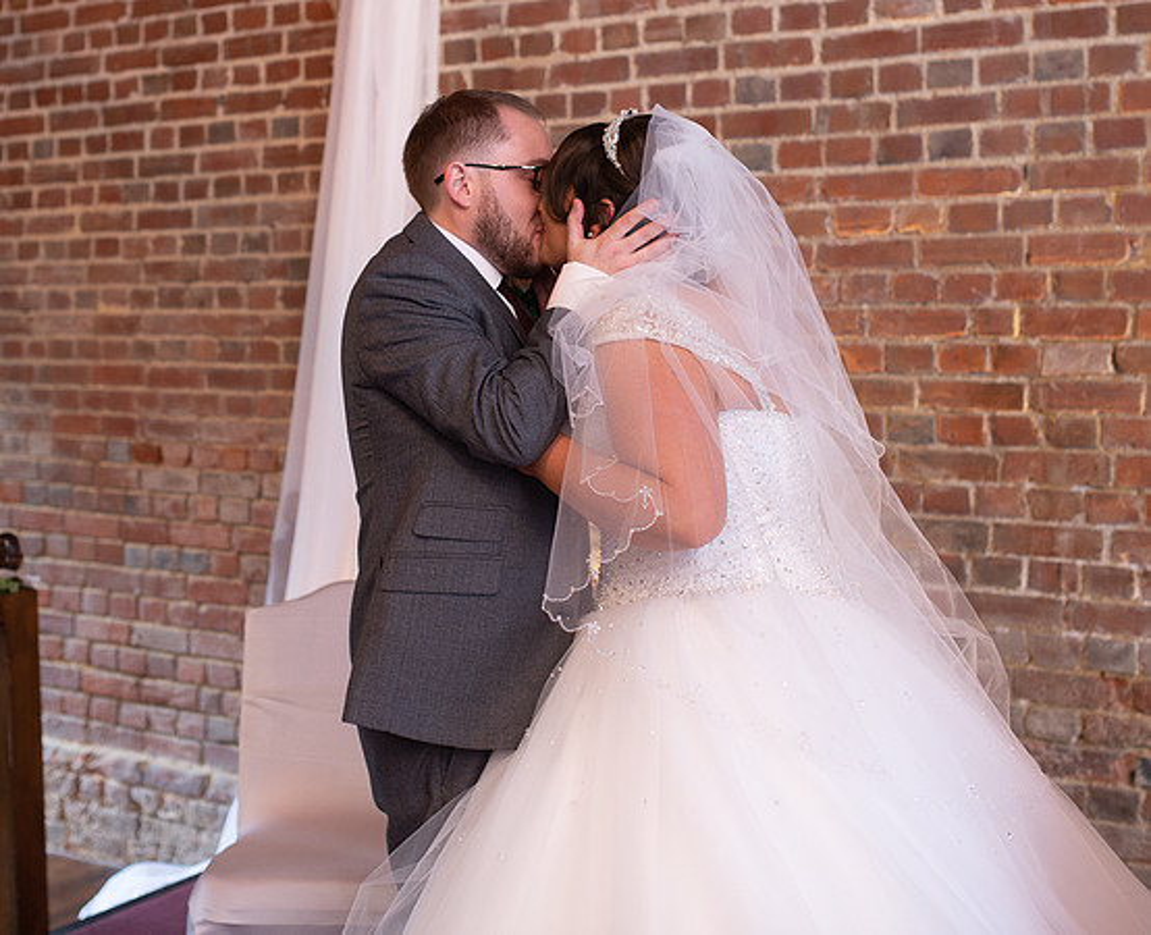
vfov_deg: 29.1
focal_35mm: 52
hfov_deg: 35.5
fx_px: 1791
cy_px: 334
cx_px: 475
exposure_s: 1/100
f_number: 2.5
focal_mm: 35
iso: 500
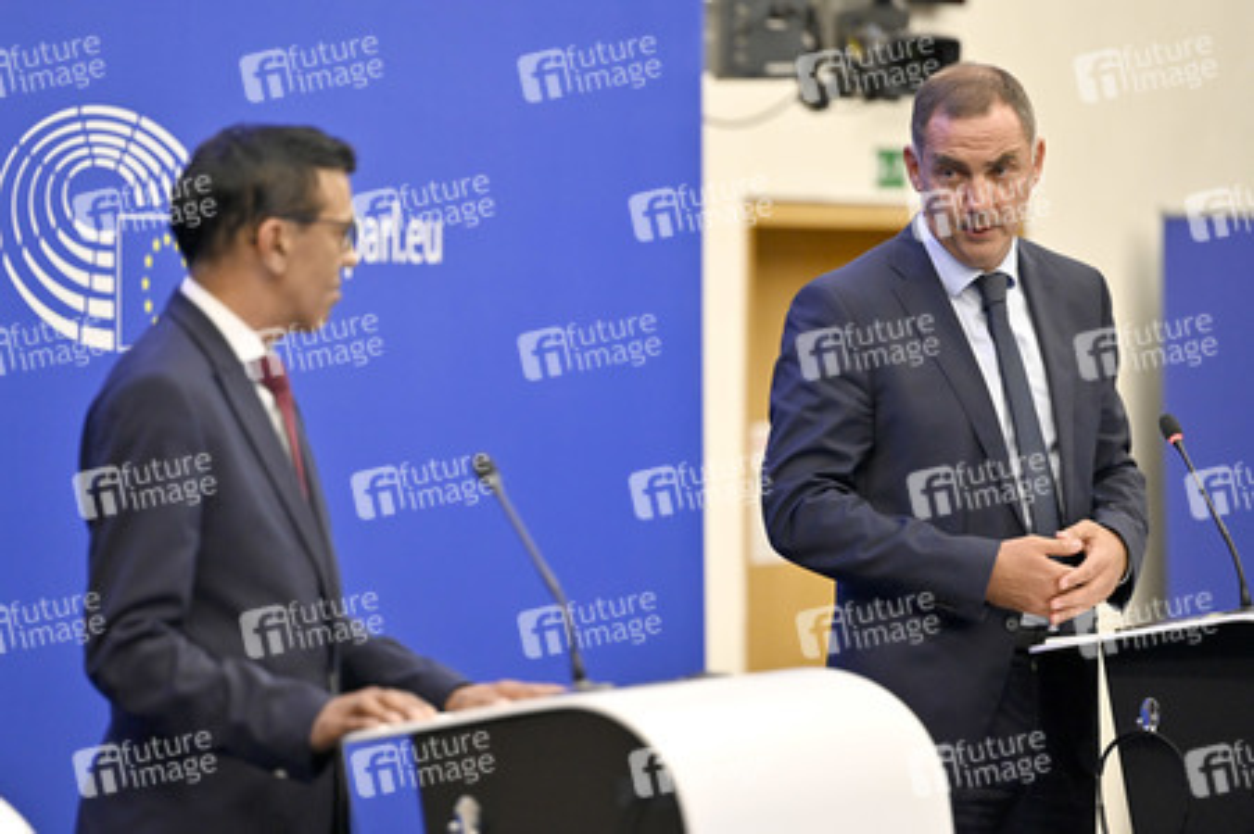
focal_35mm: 180
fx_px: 6265
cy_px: 417
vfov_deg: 7.6
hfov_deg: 11.4
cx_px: 627
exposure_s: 1/320
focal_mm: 180
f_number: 2.8
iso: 2500
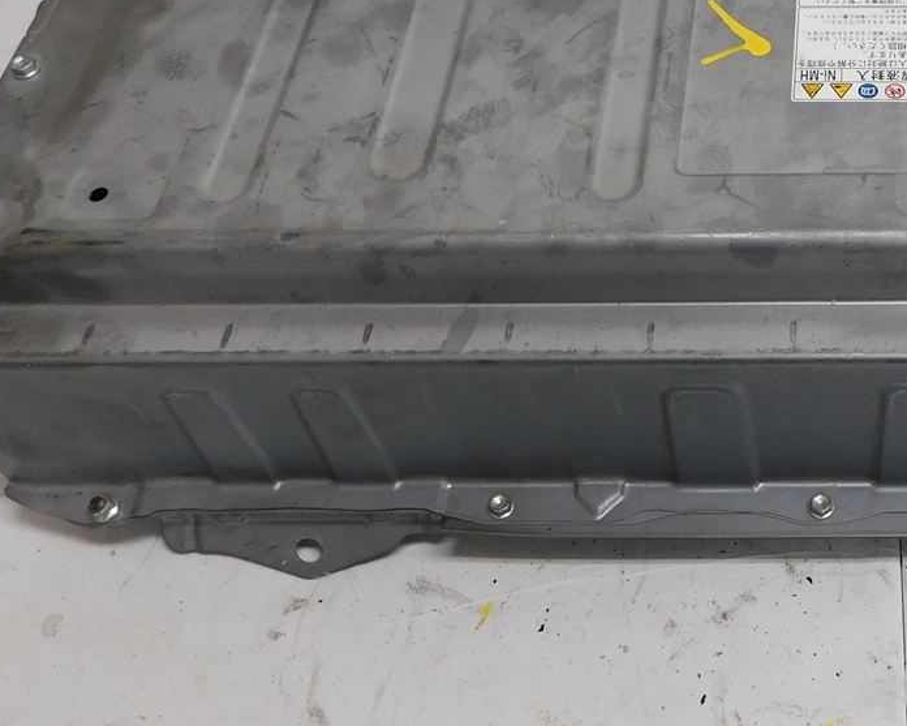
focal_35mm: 52
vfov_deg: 28.4
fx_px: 1396
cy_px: 129
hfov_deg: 33.4
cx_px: 872
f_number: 3
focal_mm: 4
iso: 140
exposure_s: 1/30
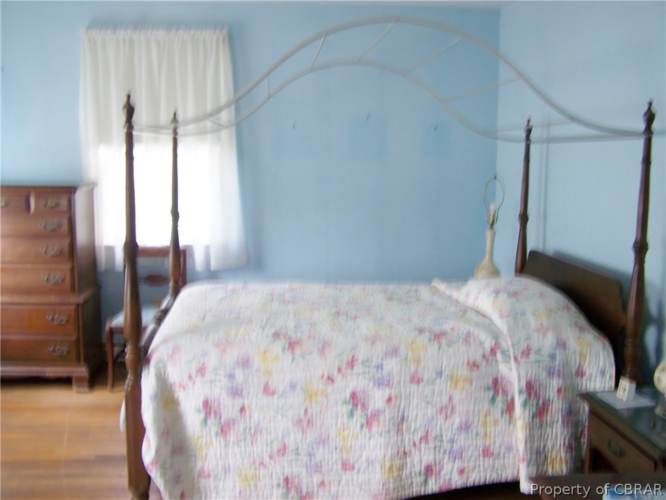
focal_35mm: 38
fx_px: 731
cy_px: 250
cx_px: 333
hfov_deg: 49.0
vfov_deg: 37.7
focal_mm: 6.3
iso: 80
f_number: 2.8
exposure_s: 1/10
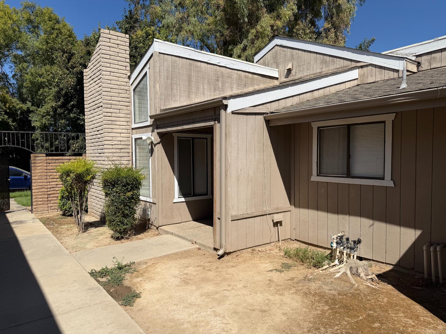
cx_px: 223
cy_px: 167
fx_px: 309
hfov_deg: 71.6
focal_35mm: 24
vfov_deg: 56.8
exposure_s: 1/7353
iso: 80
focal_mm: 6.76
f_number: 1.78
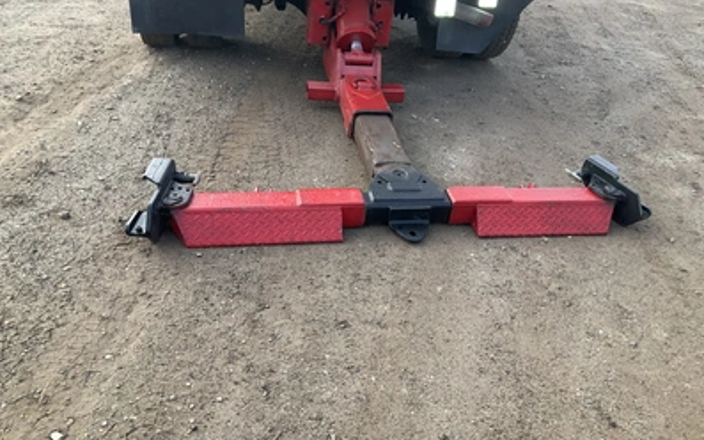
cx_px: 351
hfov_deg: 61.2
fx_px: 595
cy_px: 181
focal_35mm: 31
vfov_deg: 40.4
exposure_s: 1/122
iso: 16
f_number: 1.8
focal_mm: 3
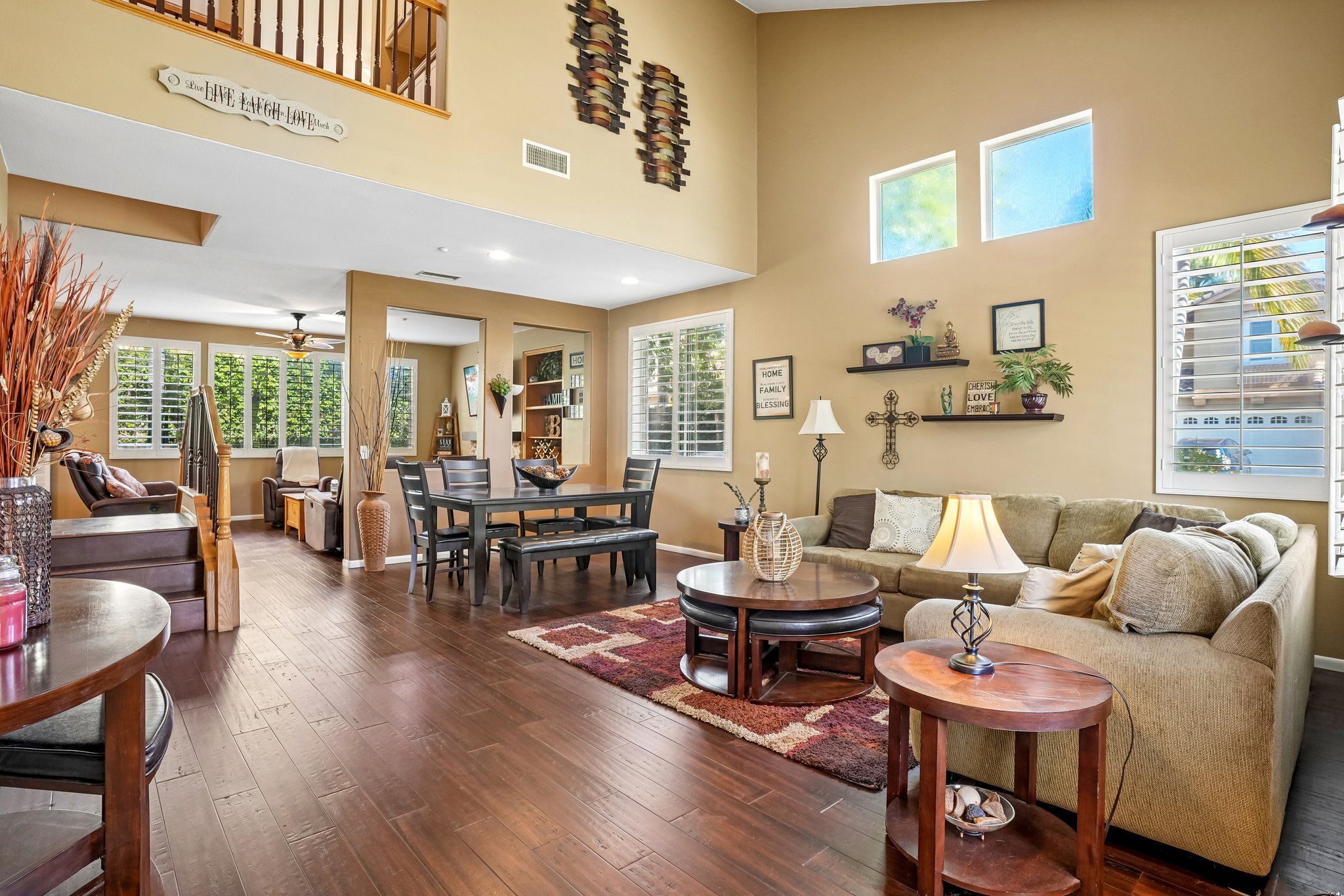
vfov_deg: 70.4
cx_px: 672
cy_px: 448
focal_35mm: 17
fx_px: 635
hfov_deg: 93.3
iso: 1000
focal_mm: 17
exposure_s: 1/40
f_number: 8
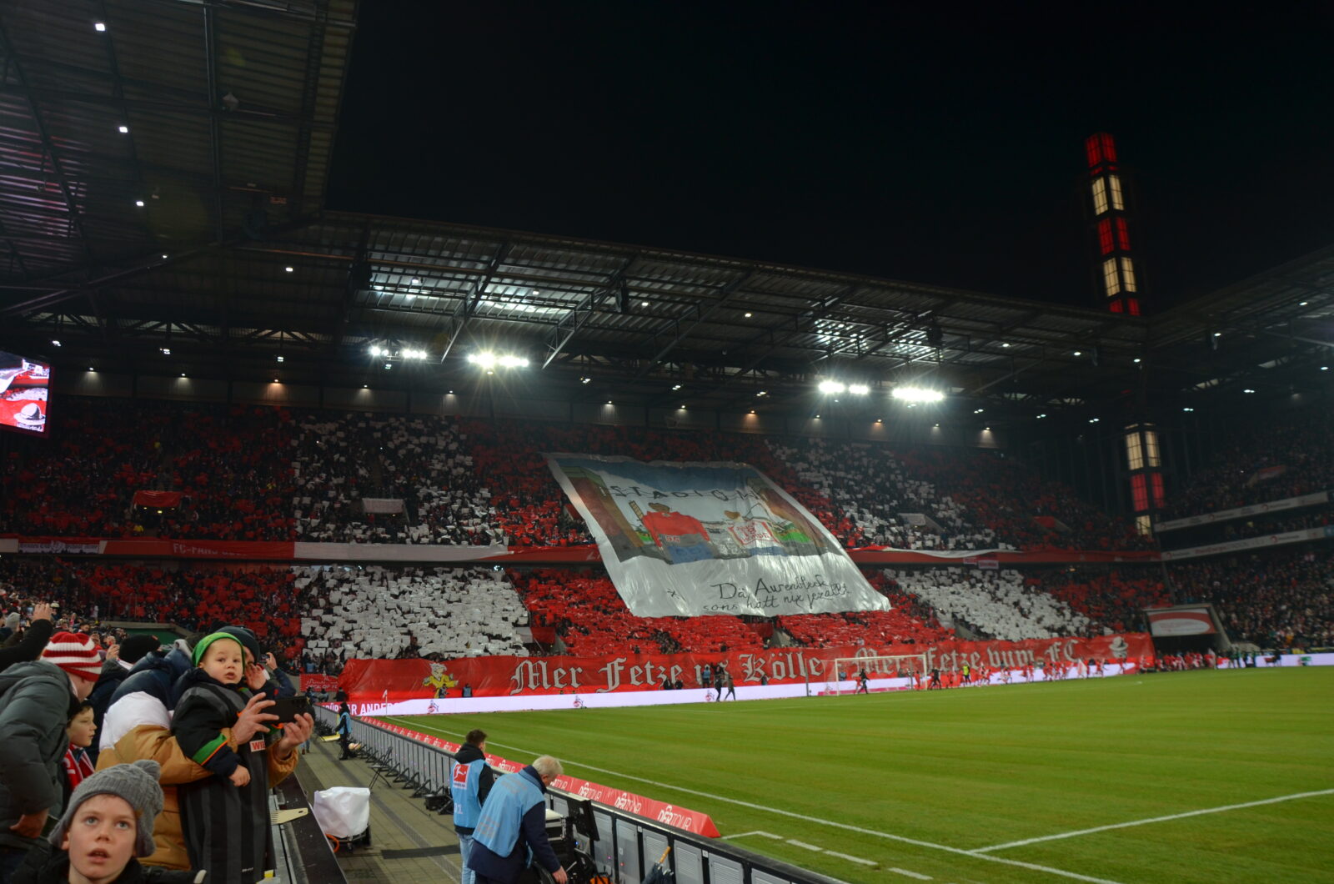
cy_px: 442
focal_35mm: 27
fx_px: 999
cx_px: 667
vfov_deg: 47.7
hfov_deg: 67.5
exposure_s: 1/100
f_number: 5
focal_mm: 18
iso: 400
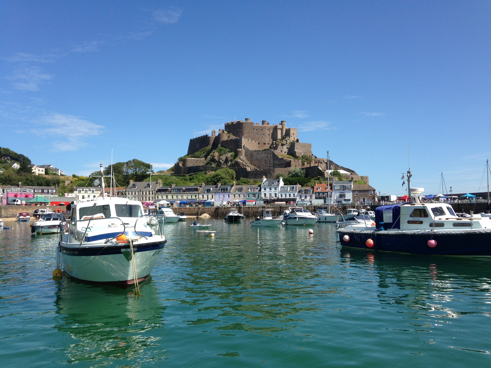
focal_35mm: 33
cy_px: 184
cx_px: 246
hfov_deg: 55.4
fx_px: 468
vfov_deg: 42.9
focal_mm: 4.13
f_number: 2.4
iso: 50
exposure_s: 1/1427
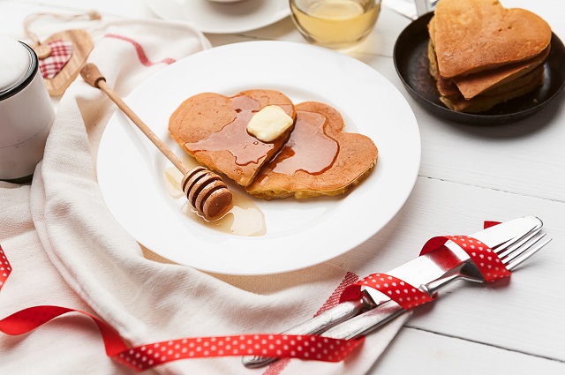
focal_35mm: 52
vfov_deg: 25.9
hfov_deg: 38.2
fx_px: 815
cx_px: 282
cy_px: 188
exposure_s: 1/200
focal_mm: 52
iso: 640
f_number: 3.5
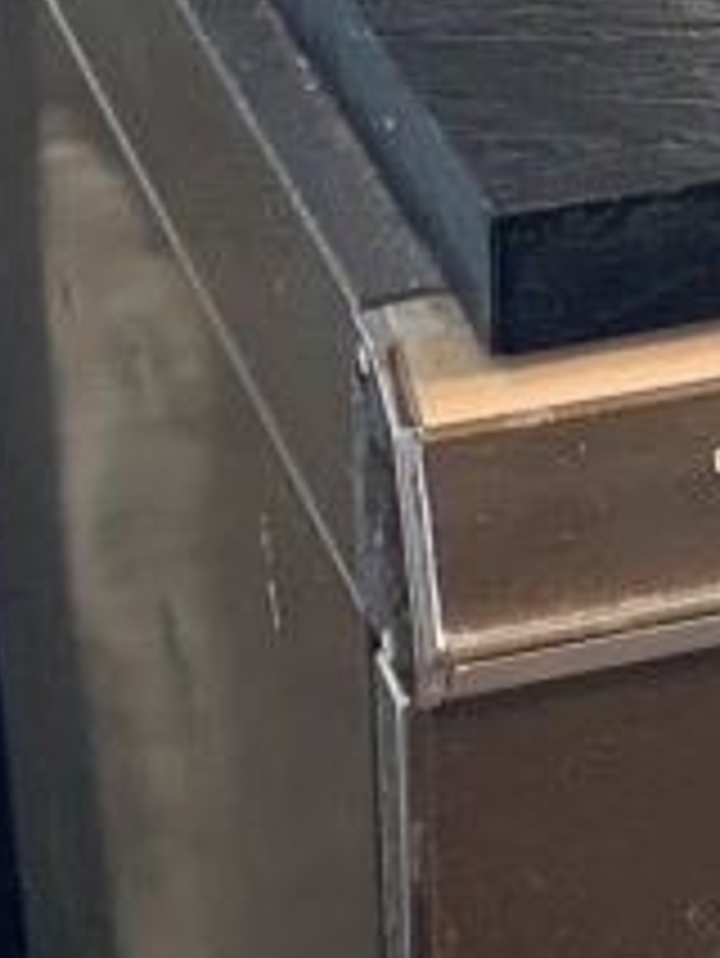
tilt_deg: -31.1
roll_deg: -0.7
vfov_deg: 15.2
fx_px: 3602
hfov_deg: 11.3
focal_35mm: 130
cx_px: 765
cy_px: 562
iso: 320
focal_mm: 4.25
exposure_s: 1/40
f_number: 1.8
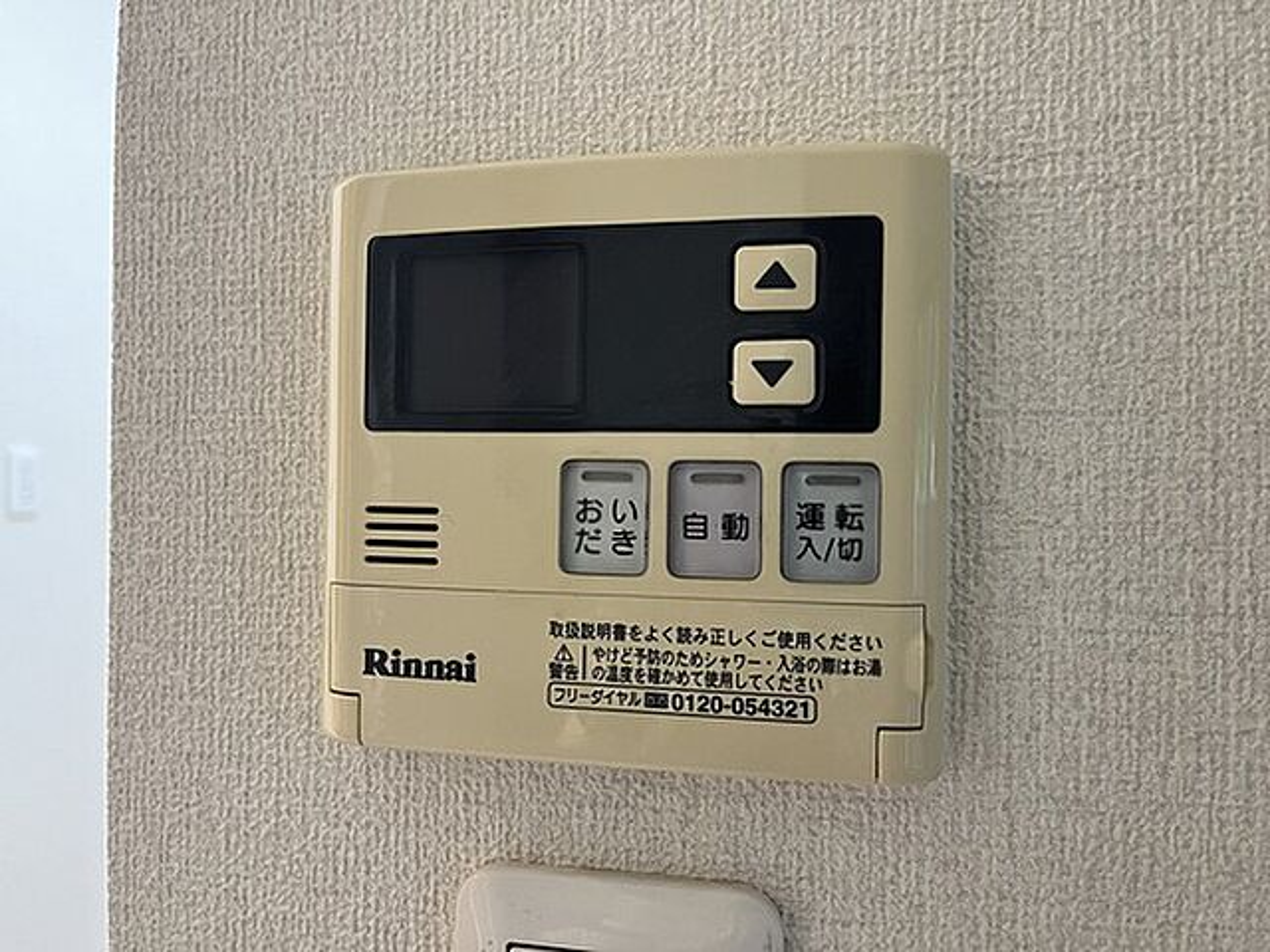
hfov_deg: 67.3
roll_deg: +0.1
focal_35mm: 26
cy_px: 476
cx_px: 635
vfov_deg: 53.1
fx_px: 954
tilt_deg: +0.7
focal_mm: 5.1
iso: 640
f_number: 1.6
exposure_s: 1/40
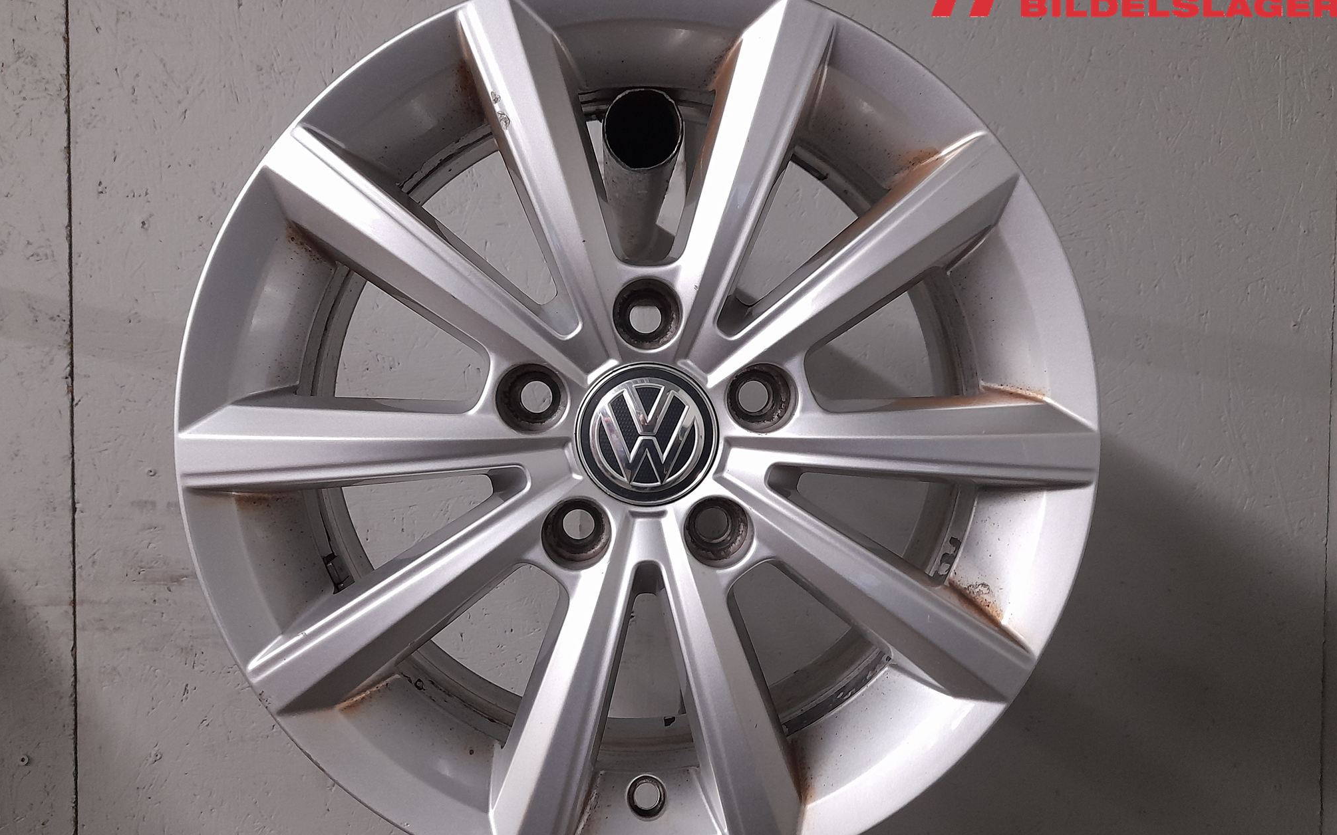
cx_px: 659
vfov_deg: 46.0
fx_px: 984
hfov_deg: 68.4
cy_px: 415
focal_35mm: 27
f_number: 2
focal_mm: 4.6
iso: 320
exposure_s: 1/33
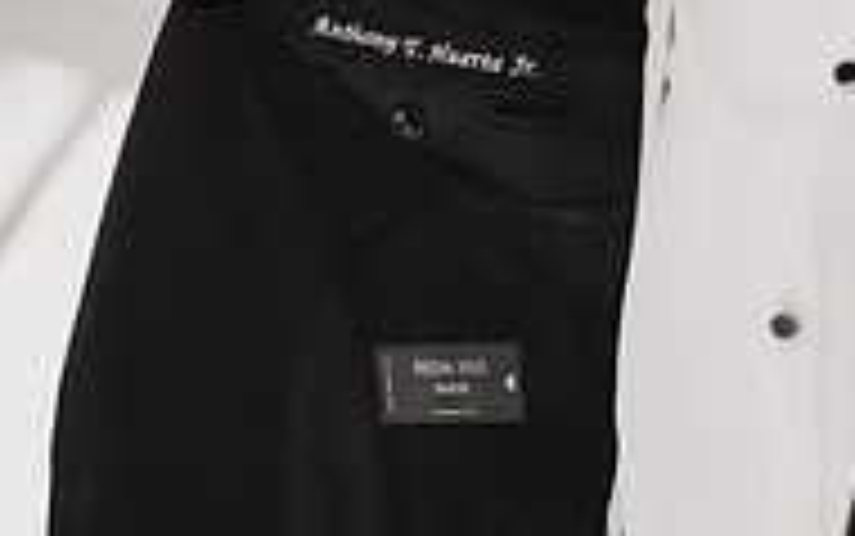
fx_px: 2984
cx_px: 594
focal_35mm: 128
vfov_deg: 10.1
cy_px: -108
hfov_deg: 16.3
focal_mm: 53.1
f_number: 3.5
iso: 64
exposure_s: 1/250
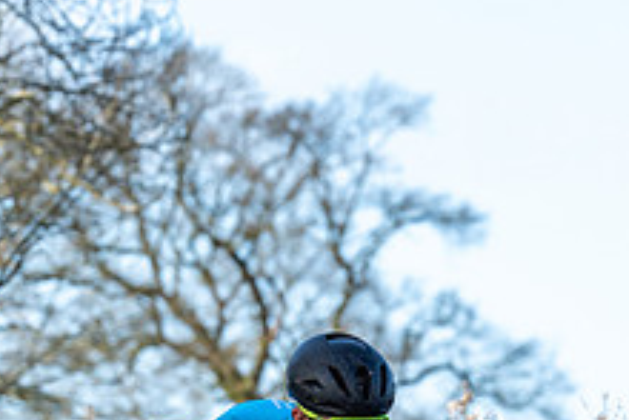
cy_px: 484
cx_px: 123
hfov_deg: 4.4
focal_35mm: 464
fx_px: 8112
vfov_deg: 3.0
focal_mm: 176
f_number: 7.1
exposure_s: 1/1000
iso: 1000
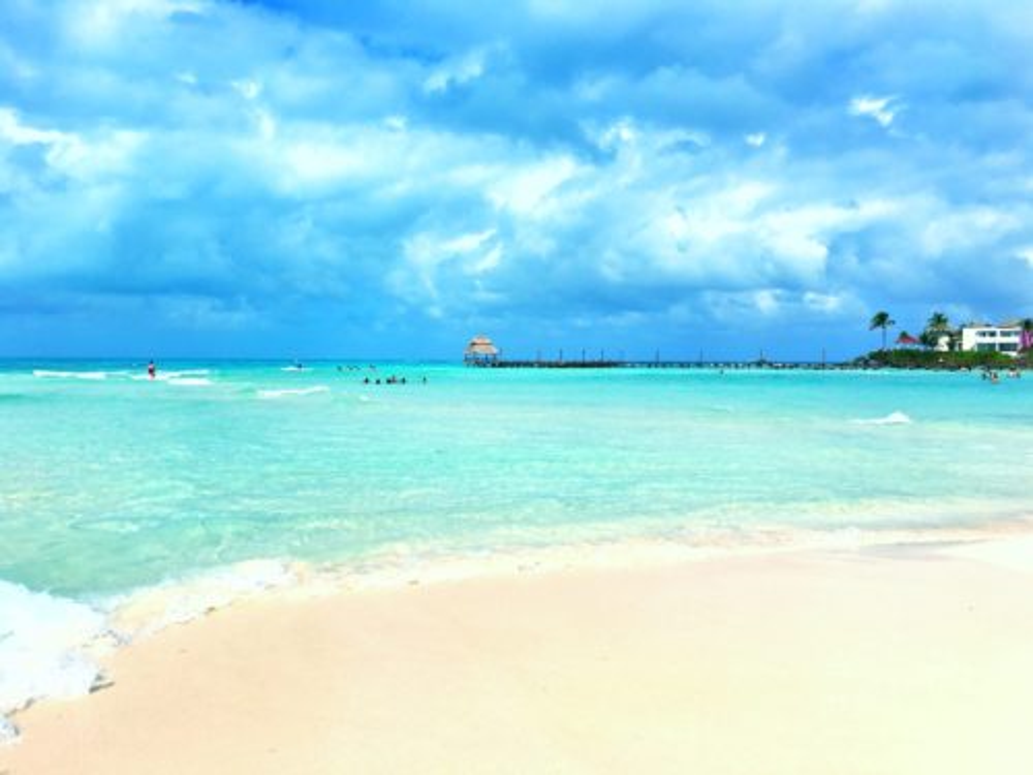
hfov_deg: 61.7
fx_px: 865
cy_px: 388
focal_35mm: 29
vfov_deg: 48.2
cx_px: 516
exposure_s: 1/4808
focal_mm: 4.15
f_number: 2.2
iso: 25
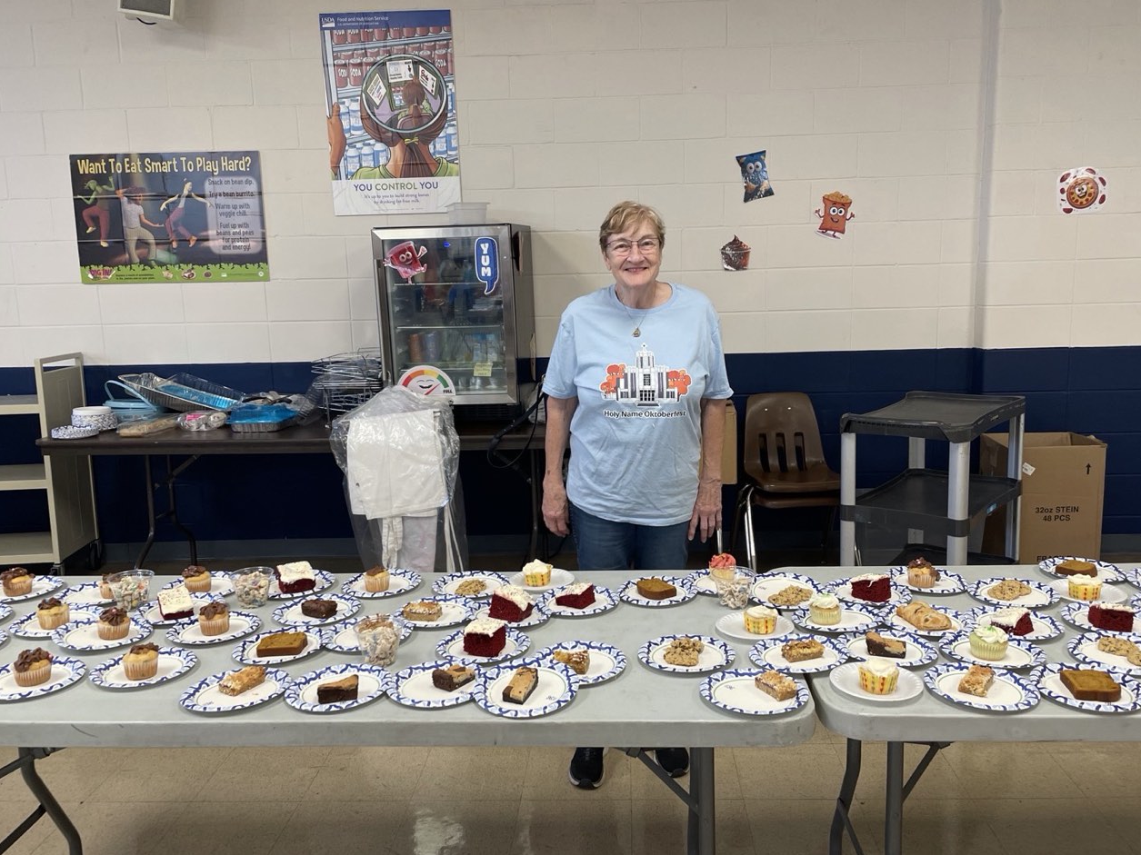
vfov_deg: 48.2
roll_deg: +1.5
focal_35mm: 29
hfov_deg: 61.7
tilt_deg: -7.3
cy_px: 426
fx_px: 956
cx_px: 576
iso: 80
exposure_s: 1/60
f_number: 1.6
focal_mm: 4.2
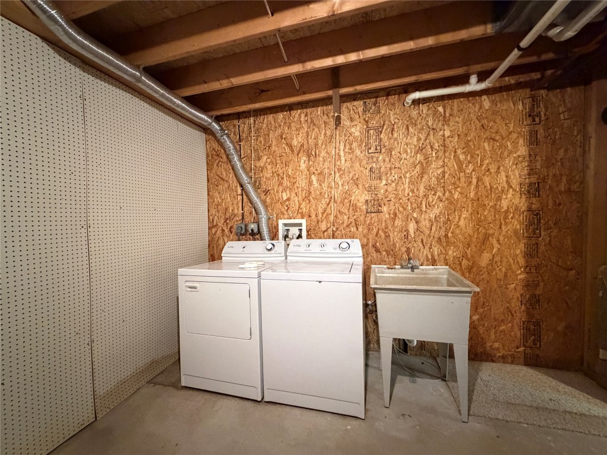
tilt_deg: -1.5
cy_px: 228
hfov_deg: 102.1
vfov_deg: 85.7
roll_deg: +2.8
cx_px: 304
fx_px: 245
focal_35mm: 14
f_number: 2.2
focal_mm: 2.22
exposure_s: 1/40
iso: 1000
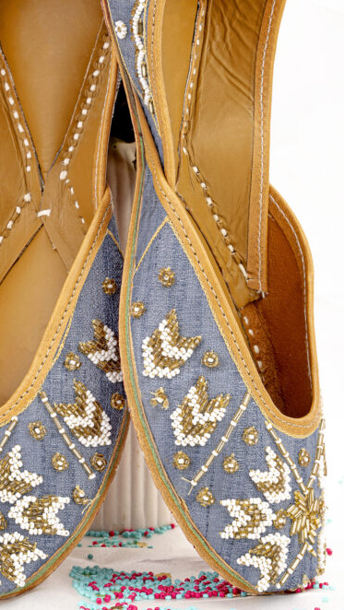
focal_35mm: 121
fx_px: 1960
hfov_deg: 10.0
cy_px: 216
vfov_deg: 17.7
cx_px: 86
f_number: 5
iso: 160
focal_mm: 85
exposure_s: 1/125
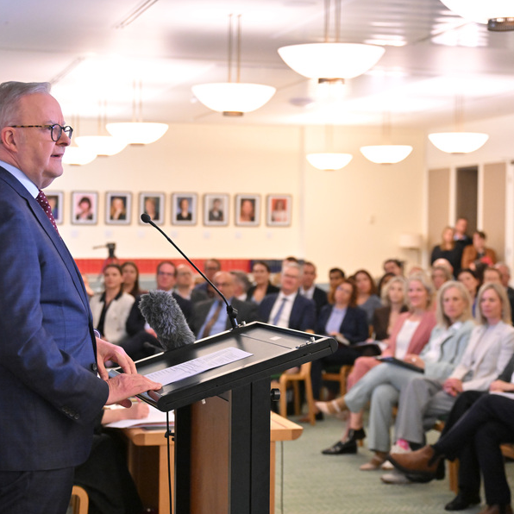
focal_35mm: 68
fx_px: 1142
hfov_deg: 25.3
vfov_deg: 25.4
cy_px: 258
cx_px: 225
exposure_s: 1/320
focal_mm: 53
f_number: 3.5
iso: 5000
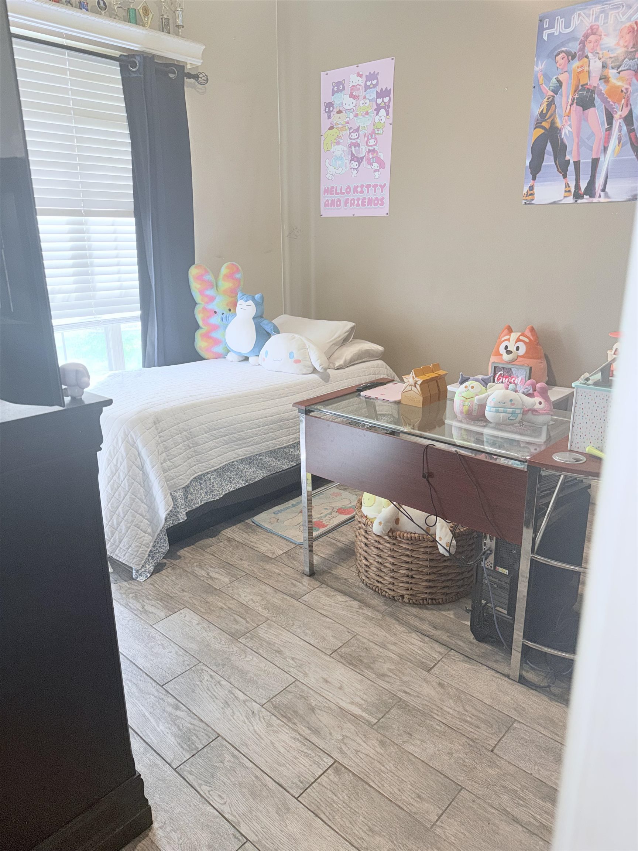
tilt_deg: -16.3
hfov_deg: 56.8
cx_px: 319
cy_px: 426
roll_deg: +0.3
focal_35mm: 24
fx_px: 590
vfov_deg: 71.6
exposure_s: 1/44
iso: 50
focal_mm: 6.76
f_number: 1.78
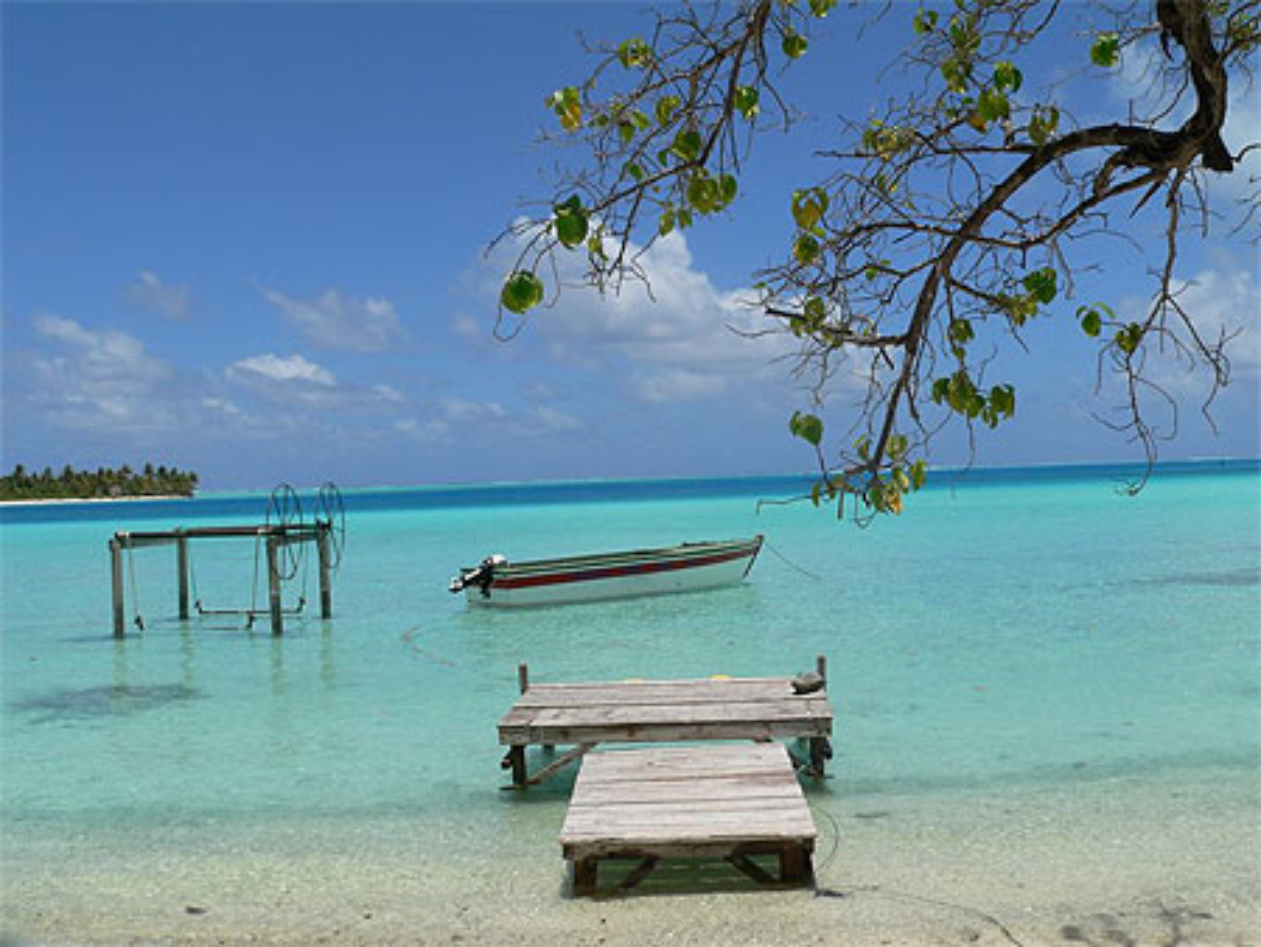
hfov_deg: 51.3
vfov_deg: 39.7
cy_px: 474
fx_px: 1312
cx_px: 630
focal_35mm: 36
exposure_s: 1/800
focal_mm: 6
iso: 80
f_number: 5.6
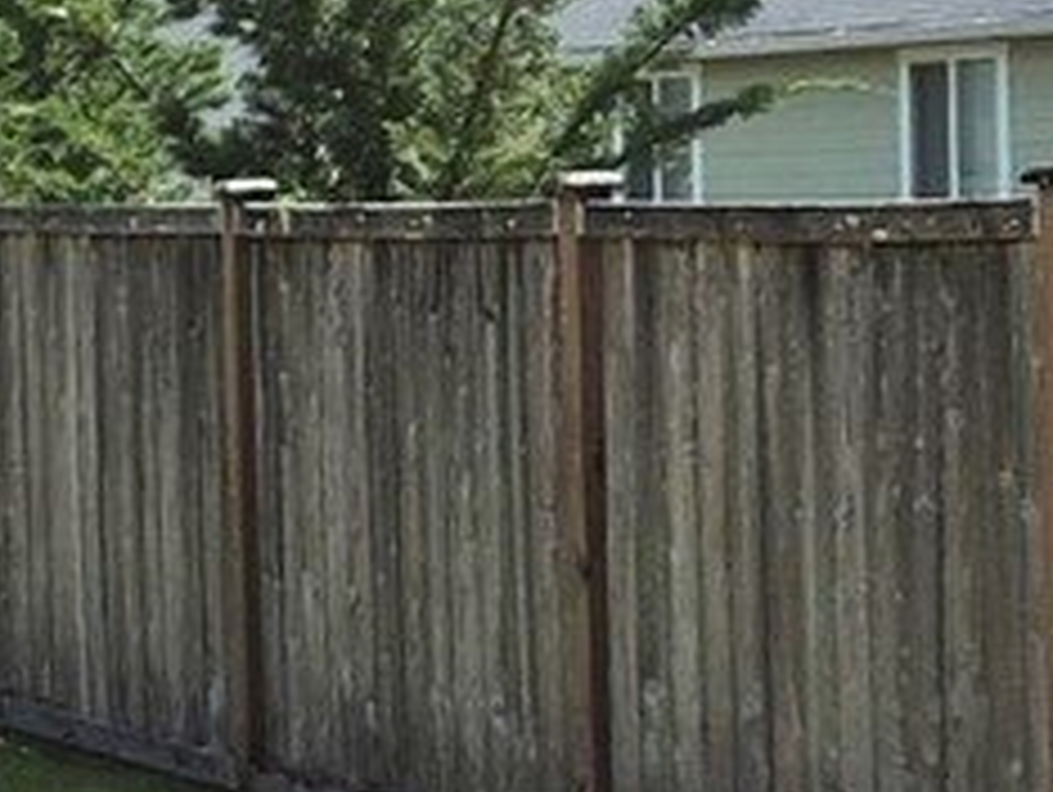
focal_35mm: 157
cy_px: 382
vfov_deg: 9.5
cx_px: -1593
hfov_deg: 10.5
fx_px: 4781
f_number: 1.8
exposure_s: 1/3296
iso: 80
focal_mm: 5.4
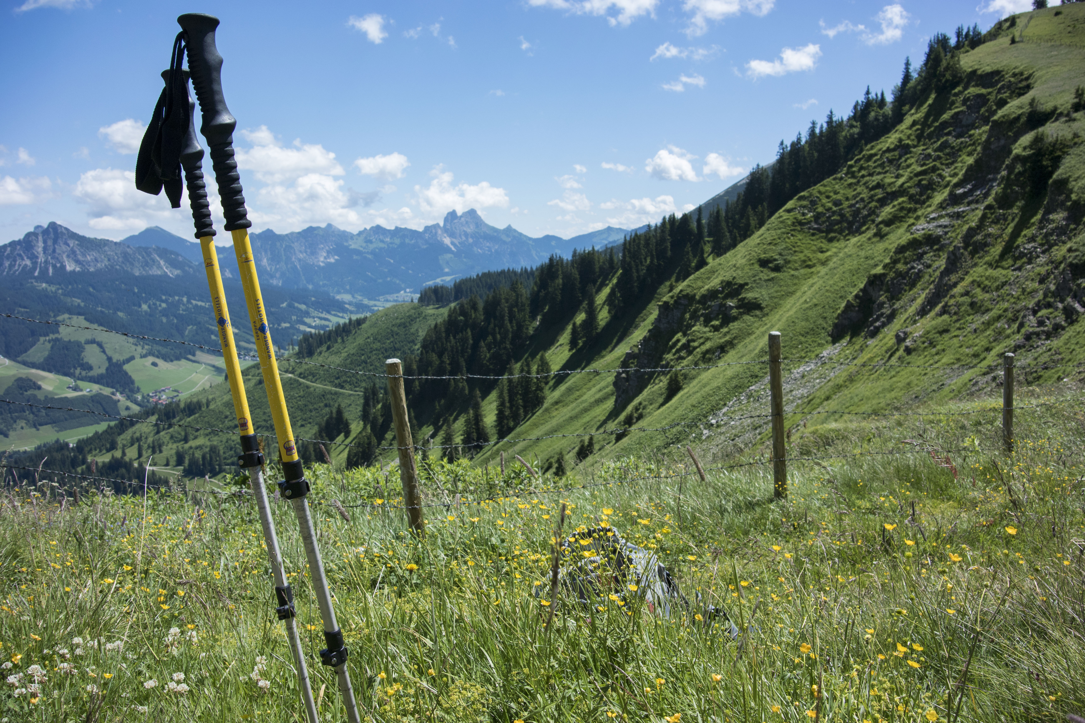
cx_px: 542
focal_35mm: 29
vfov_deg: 45.0
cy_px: 362
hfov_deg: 63.7
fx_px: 874
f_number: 4.5
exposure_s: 1/640
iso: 160
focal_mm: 11
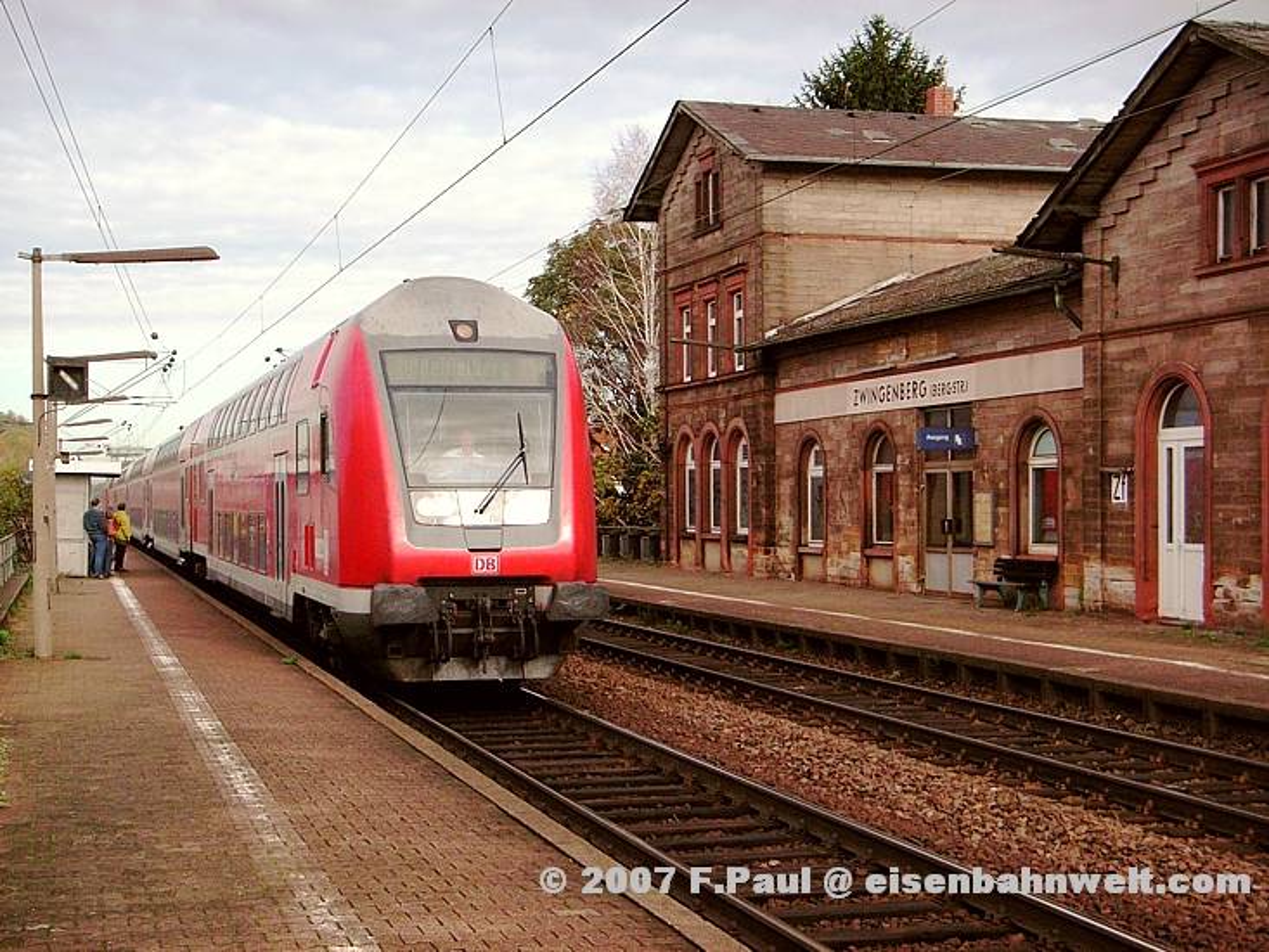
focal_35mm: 52
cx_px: 634
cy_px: 476
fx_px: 1907
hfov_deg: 36.8
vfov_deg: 28.0
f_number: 3.6
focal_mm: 8.6
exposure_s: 1/1000
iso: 160
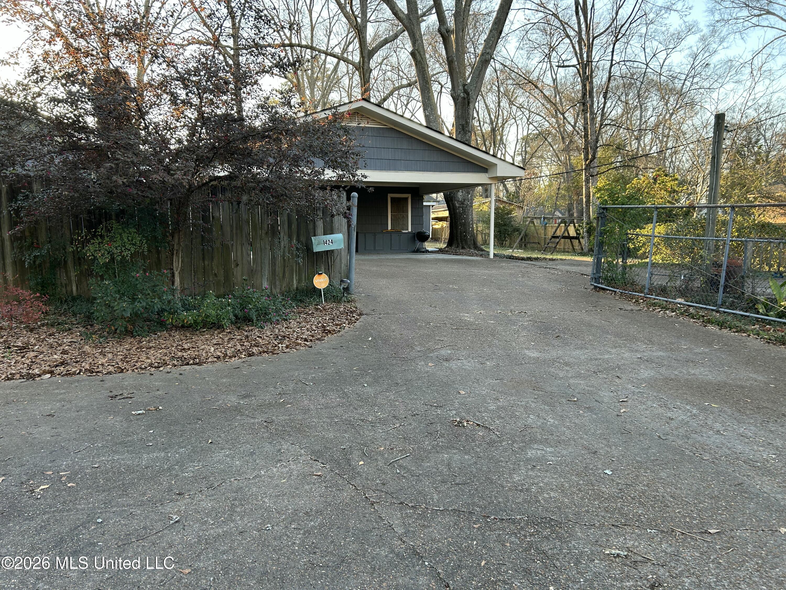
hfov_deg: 67.3
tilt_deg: -6.4
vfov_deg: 53.1
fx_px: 590
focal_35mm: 26
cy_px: 295
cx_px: 393
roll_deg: -0.4
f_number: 1.5
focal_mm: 5.7
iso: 64
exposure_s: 1/164
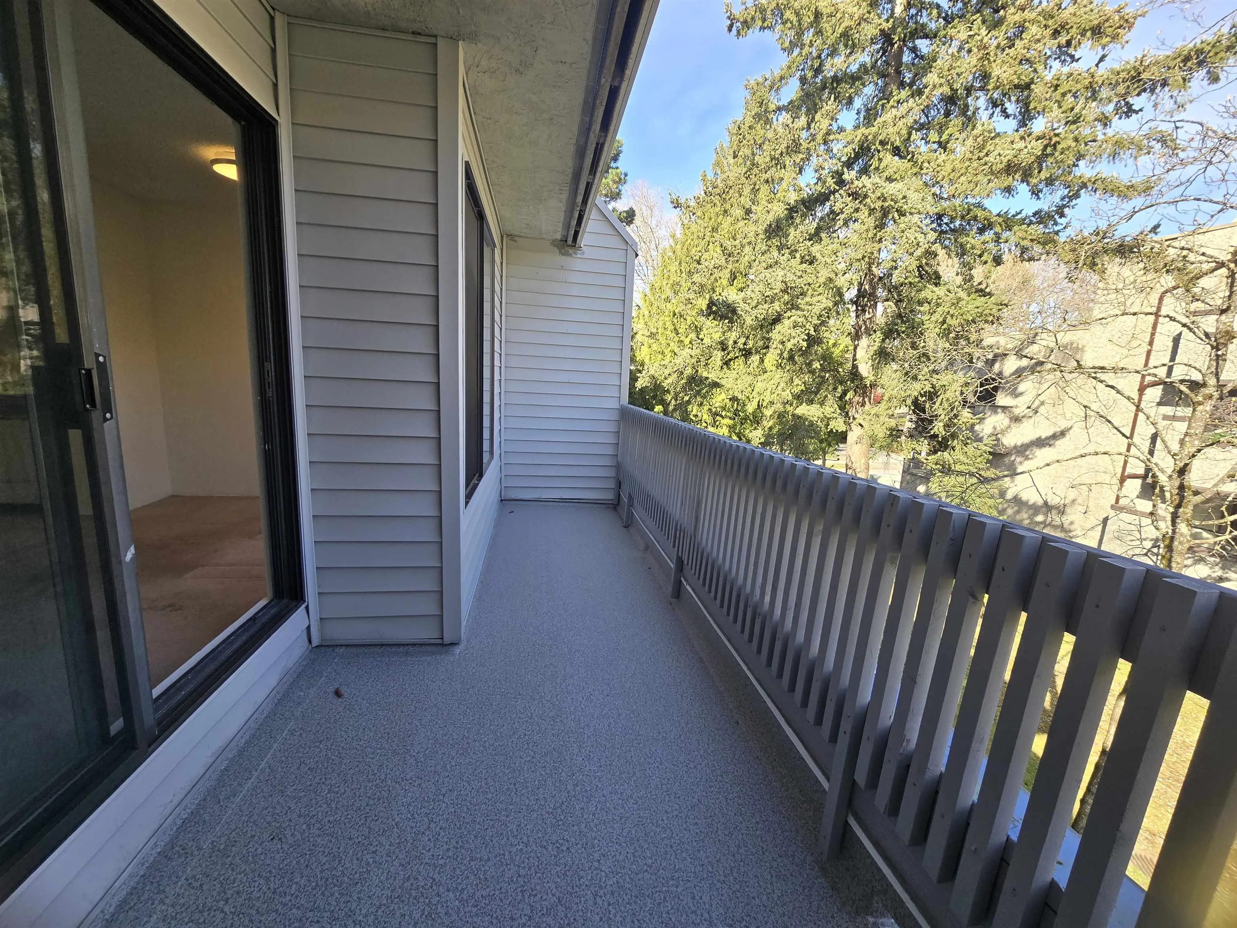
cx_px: 618
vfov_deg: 89.9
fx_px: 465
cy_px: 464
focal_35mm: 13
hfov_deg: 106.2
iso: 50
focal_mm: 2.2
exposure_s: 1/394
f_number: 2.2
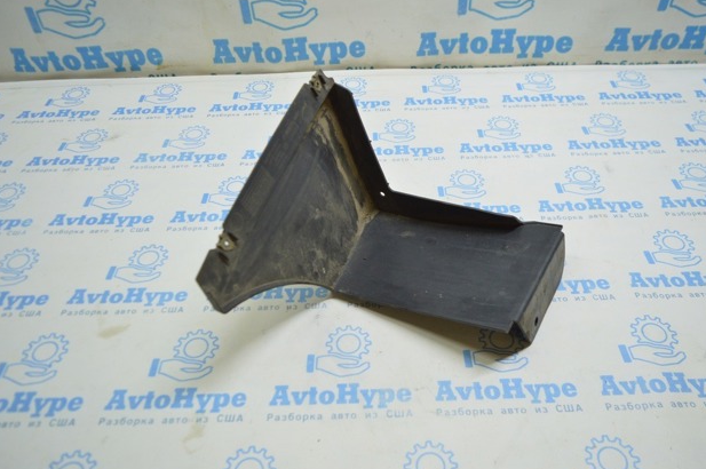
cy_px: 235
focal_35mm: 28
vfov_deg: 46.3
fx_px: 549
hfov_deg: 65.5
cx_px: 362
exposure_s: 1/60
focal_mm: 18
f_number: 3.5
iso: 400
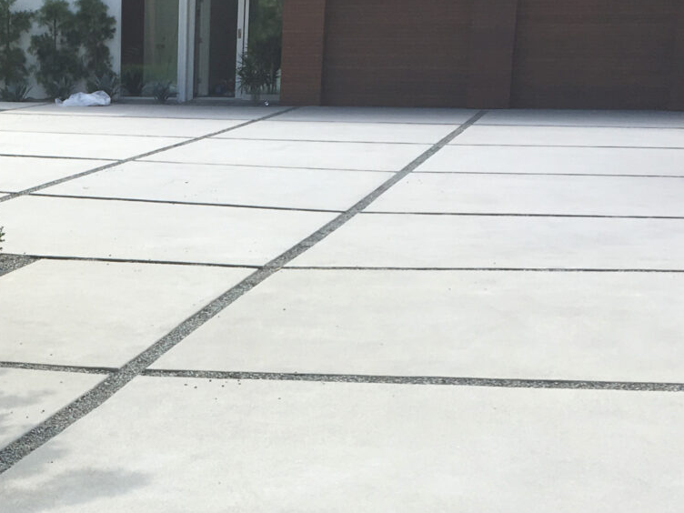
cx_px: 66
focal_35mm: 74
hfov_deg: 25.5
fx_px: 1462
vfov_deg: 19.7
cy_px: 405
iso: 25
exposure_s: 1/761
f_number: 2.2
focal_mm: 4.15
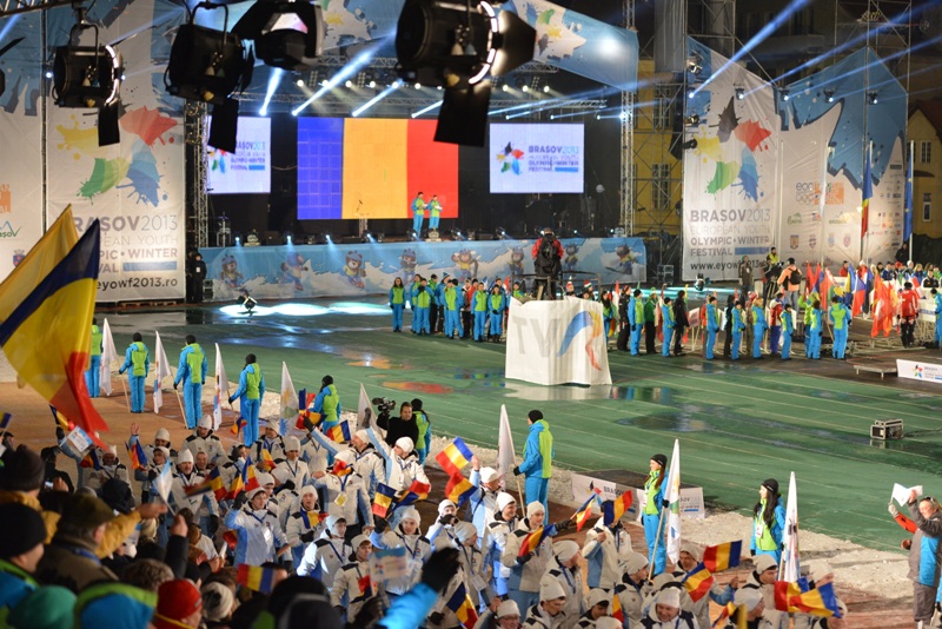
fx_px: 1832
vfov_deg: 19.5
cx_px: 471
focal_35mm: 70
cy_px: 314
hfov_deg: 28.8
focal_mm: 70
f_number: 2.8
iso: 2000
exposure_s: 1/160
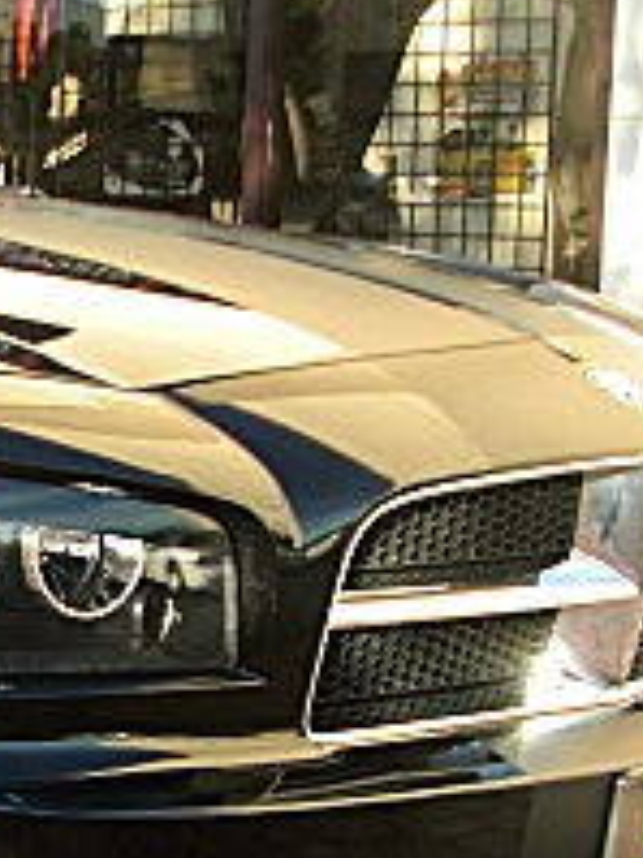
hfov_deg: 11.9
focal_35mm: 116
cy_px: 724
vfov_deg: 16.8
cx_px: -475
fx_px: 2876
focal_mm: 6.3
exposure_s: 1/125
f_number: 2.8
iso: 50
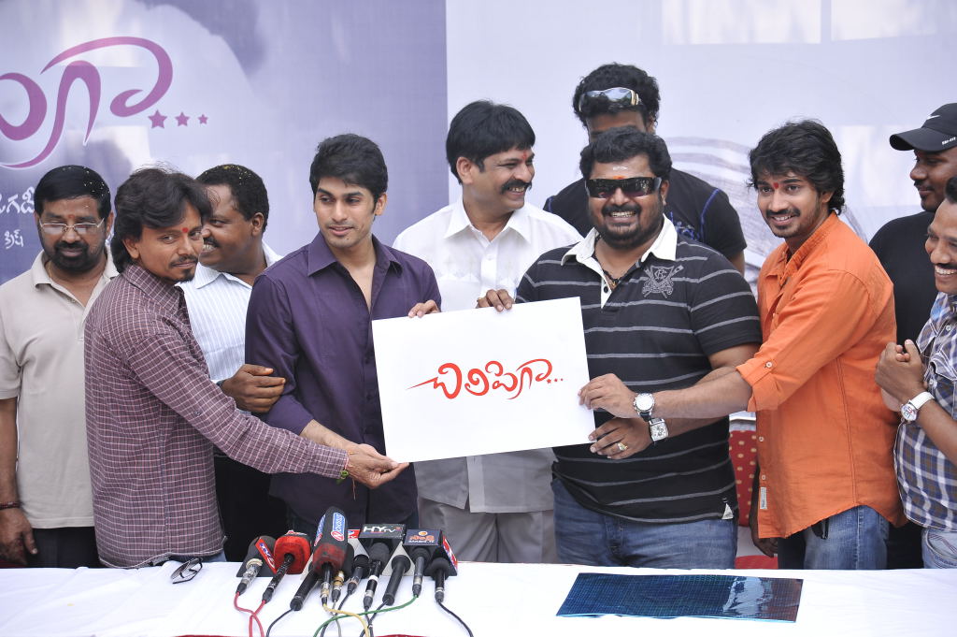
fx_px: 2258
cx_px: 478
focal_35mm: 85
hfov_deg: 23.9
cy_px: 318
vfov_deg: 16.0
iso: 250
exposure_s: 1/160
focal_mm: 85
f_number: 5
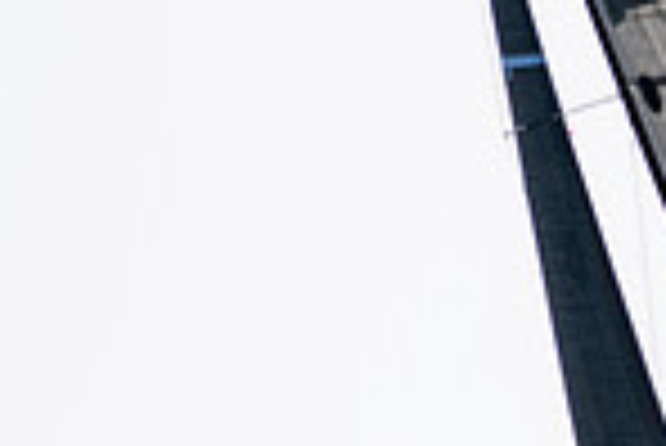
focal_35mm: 1847
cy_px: 719
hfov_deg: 1.1
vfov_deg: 0.7
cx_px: 1134
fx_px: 34202
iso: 200
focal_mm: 300
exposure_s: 1/4000
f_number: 5
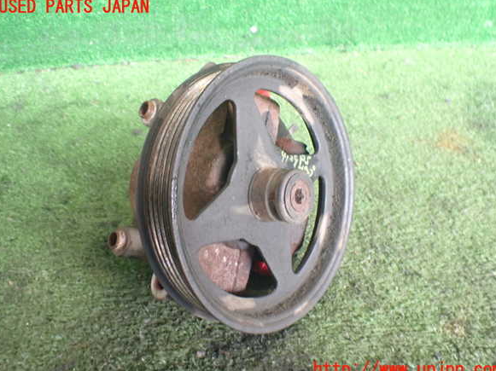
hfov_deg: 58.4
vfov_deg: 45.4
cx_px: 250
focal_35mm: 31
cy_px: 188
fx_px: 444
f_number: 2.3
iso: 800
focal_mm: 5.4
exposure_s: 1/60
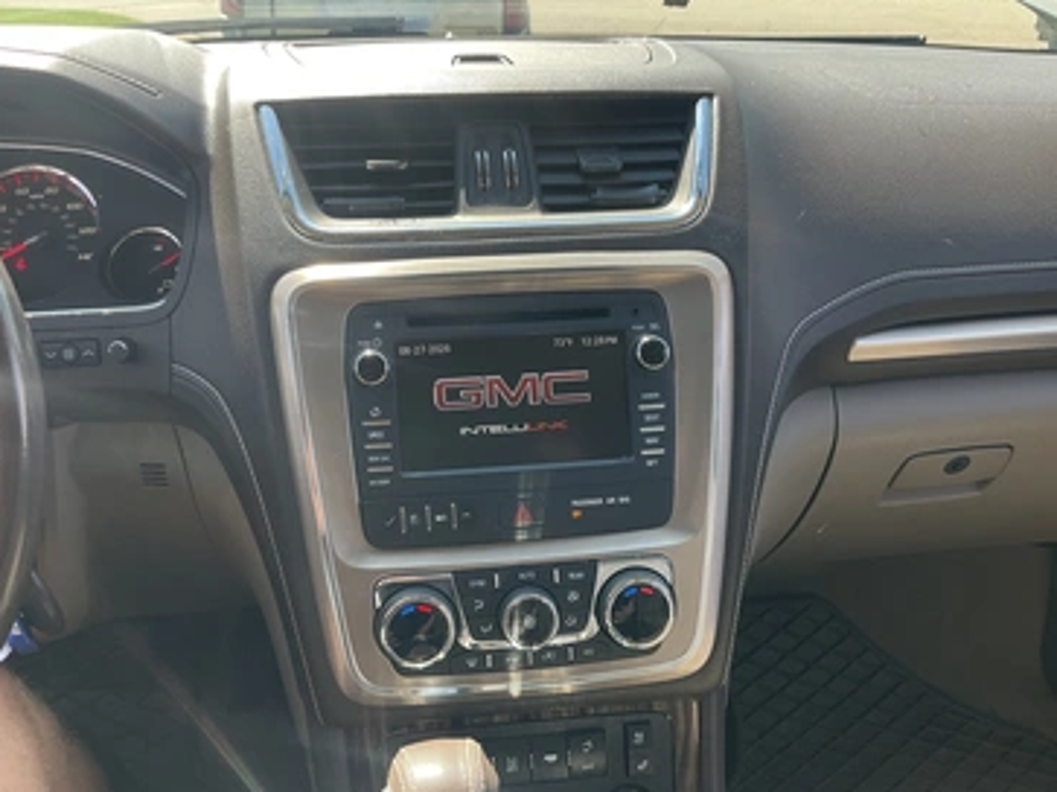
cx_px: 521
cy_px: 373
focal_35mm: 32
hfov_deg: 56.8
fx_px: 977
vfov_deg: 44.1
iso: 20
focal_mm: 3
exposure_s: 1/163
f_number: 1.8
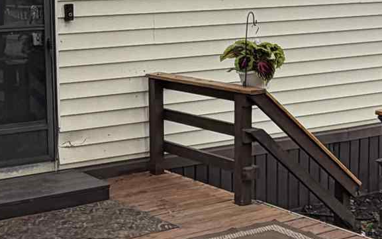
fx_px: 823
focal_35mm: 79
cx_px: 87
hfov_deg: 25.8
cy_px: 83
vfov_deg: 16.5
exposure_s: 1/148
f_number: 2.2
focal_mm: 2.22
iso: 40
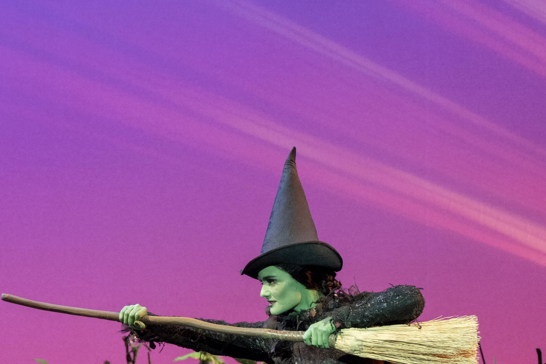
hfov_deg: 9.1
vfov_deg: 6.1
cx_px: -78
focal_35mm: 225
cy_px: 268
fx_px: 3412
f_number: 4
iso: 1600
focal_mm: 83
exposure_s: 1/400
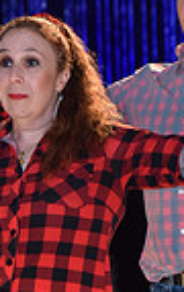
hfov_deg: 2.6
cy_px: 402
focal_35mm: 503
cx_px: 91
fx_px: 4016
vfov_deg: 4.2
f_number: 5
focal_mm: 122
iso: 2000
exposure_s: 1/250
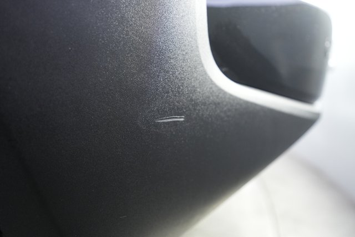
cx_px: 178
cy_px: 118
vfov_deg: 51.2
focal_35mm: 25
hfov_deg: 71.5
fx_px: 246
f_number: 2.8
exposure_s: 1/60
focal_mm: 25
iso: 2500
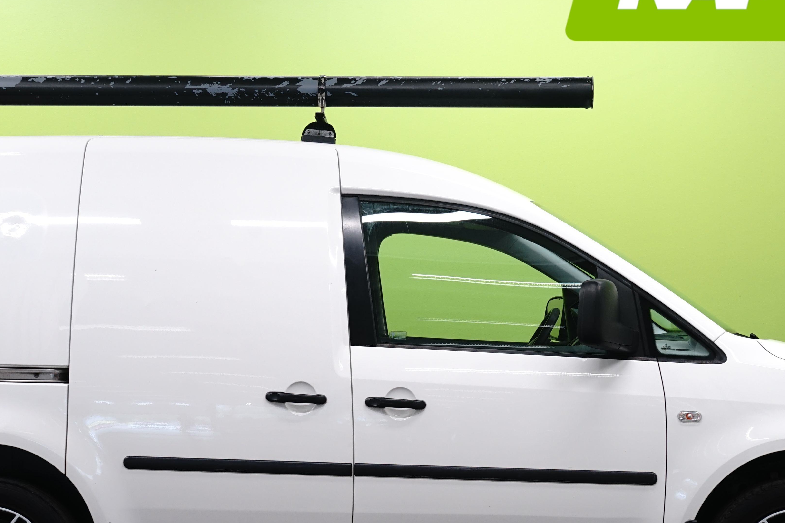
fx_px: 1788
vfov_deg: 16.6
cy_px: 356
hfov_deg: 24.8
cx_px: 383
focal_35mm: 82
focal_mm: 44
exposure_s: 1/6
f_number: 9
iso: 500
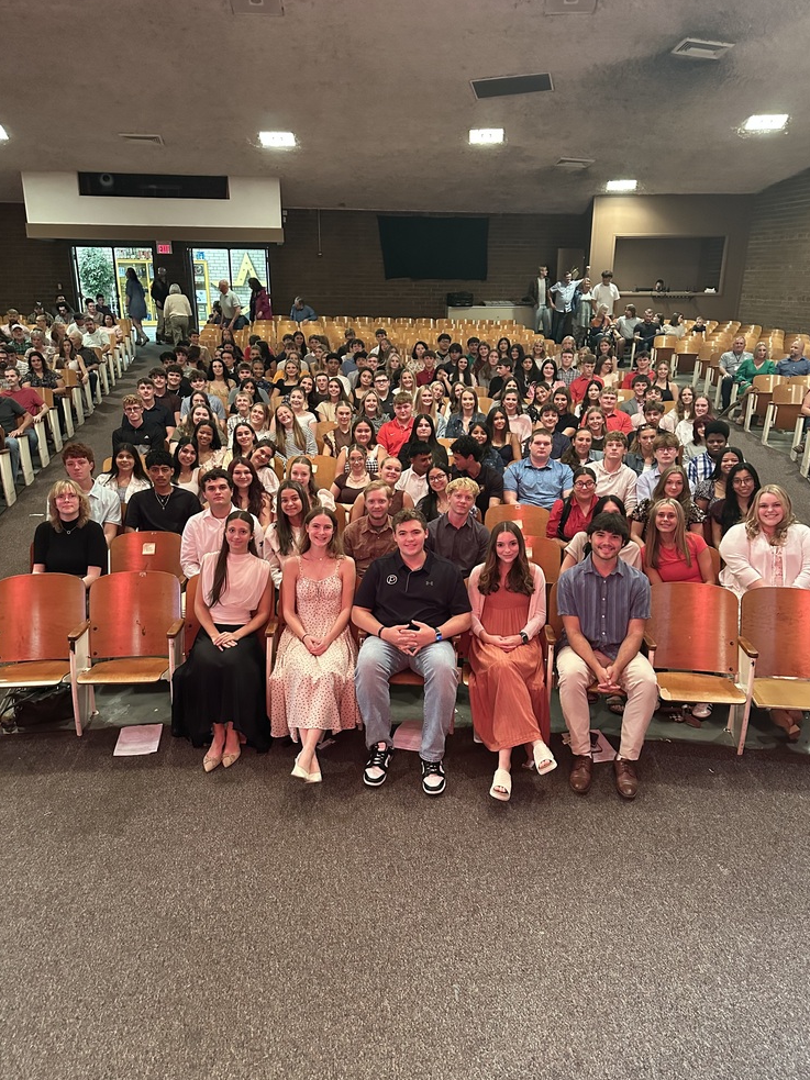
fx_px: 780
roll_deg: -1.7
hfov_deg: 54.9
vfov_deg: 69.4
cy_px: 548
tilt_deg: -18.4
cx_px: 411
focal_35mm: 25
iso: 1000
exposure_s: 1/30
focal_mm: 6.86
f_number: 1.78
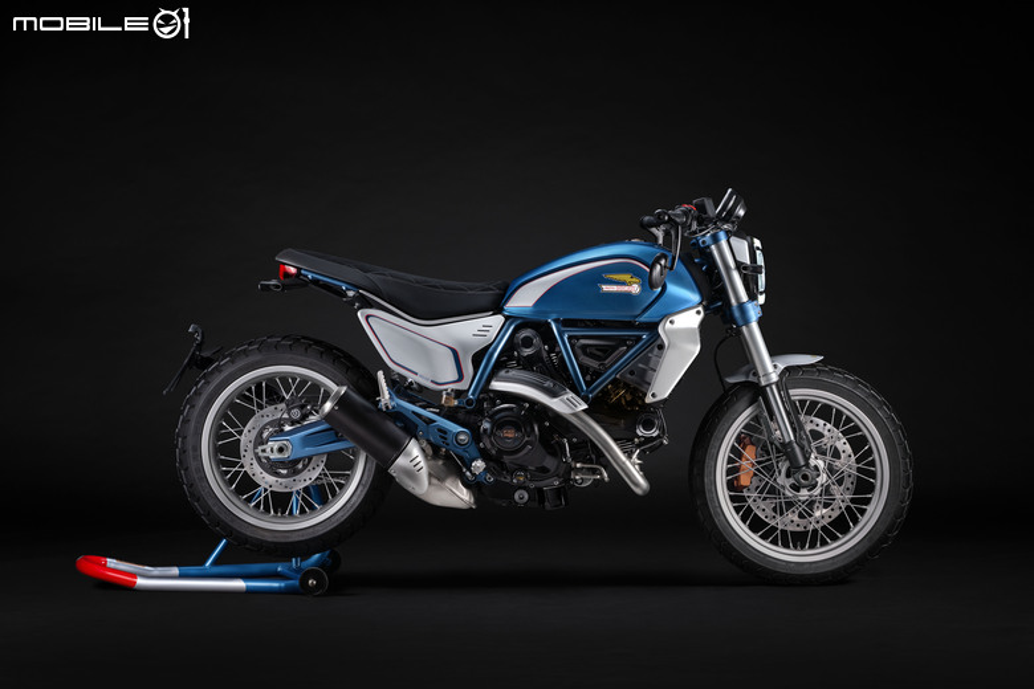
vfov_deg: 13.0
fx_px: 3016
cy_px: 344
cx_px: 517
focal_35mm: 105
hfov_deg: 19.5
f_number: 11
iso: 100
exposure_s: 1/125
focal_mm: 105
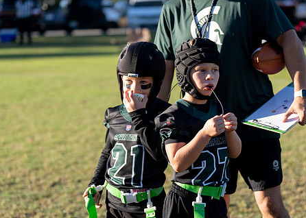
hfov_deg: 19.0
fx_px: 912
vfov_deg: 13.6
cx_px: 166
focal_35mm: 105
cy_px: 119
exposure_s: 1/1250
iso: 200
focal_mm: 77
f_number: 2.8
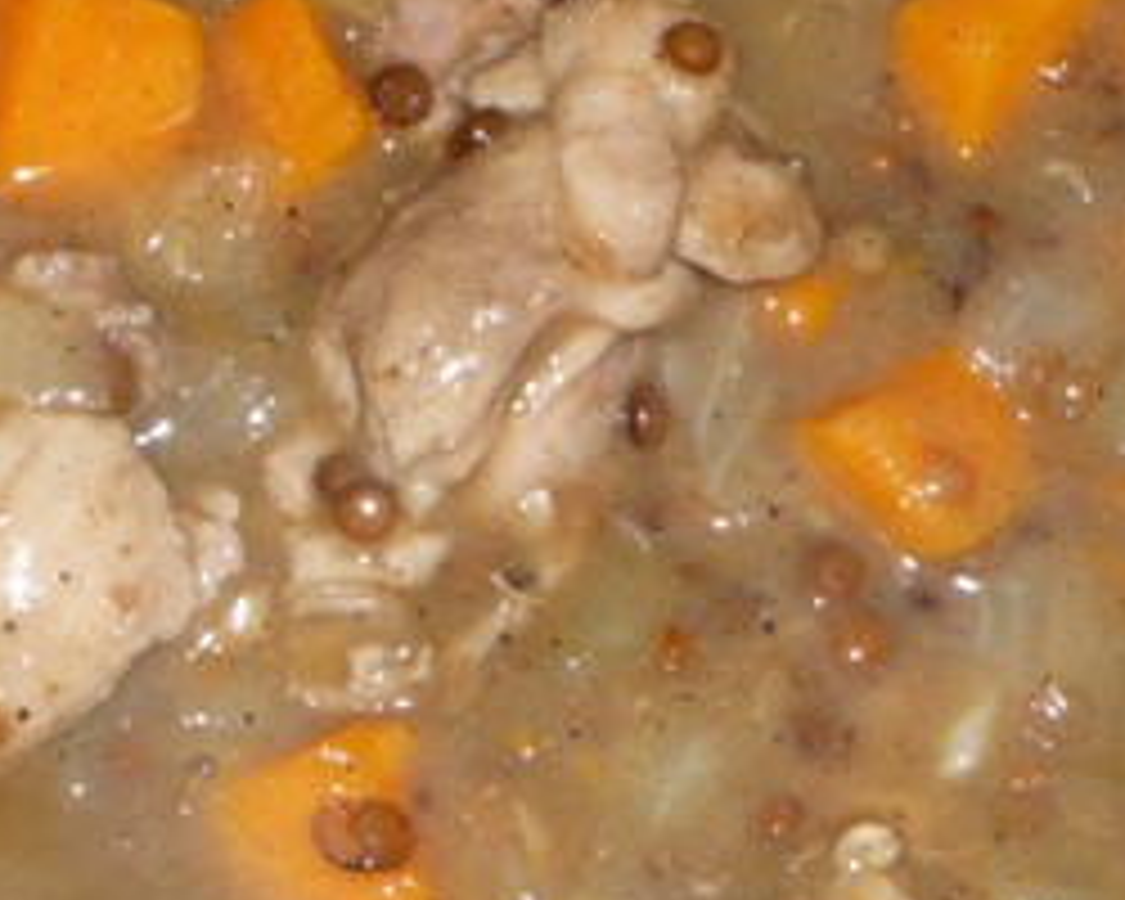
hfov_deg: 9.2
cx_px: 490
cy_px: 274
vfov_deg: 7.4
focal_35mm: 210
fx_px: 6992
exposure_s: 1/40
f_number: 4.7
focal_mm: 14.2
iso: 100
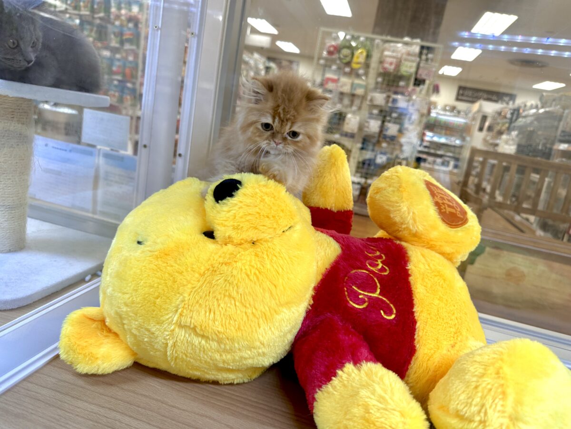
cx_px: 286
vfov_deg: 56.8
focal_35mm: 24
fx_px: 396
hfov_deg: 71.6
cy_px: 214
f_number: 1.78
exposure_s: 1/118
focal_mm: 6.86
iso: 50
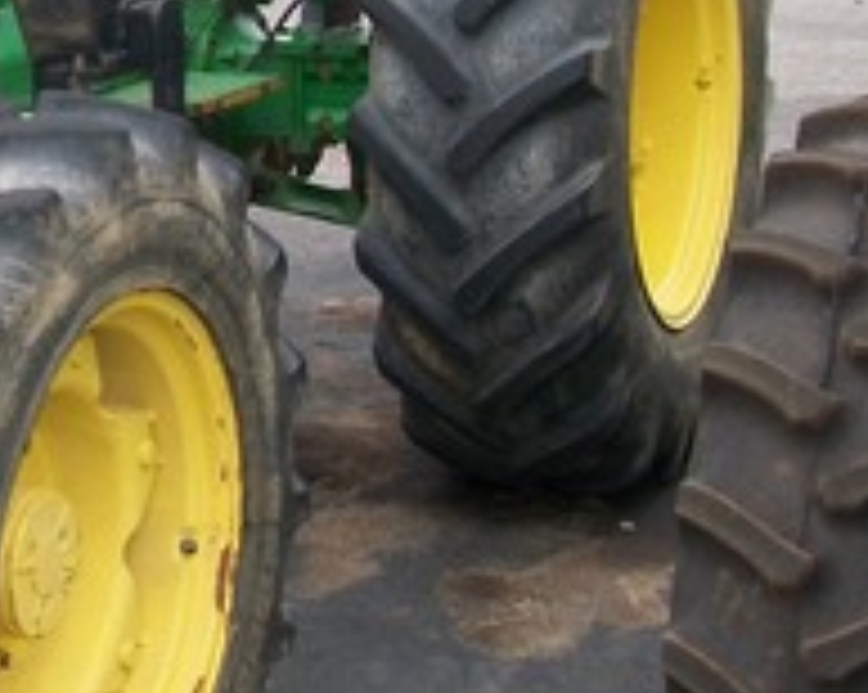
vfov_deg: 15.3
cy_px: 32
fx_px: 2541
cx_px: -261
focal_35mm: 99
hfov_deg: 18.1
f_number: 2.7
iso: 80
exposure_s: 1/320
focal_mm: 6
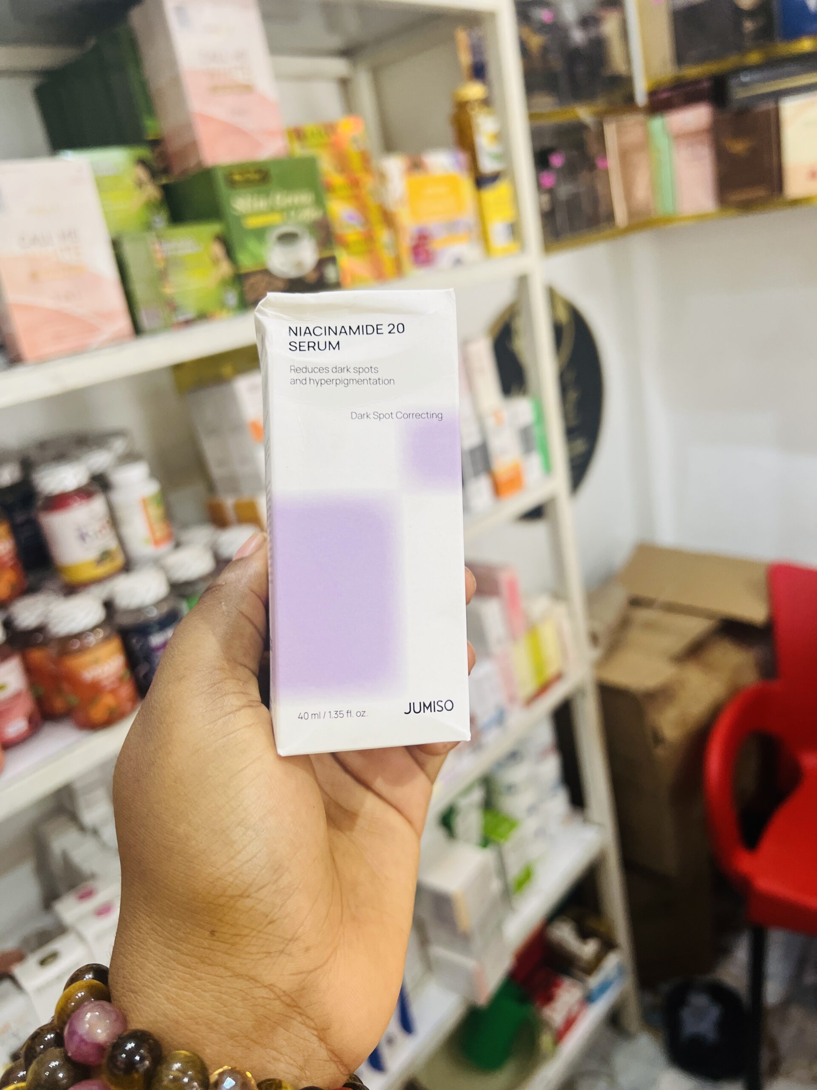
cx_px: 408
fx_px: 818
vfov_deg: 67.3
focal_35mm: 26
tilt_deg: -18.2
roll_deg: +10.3
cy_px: 545
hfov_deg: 53.1
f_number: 1.5
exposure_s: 1/121
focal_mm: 5.7
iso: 100
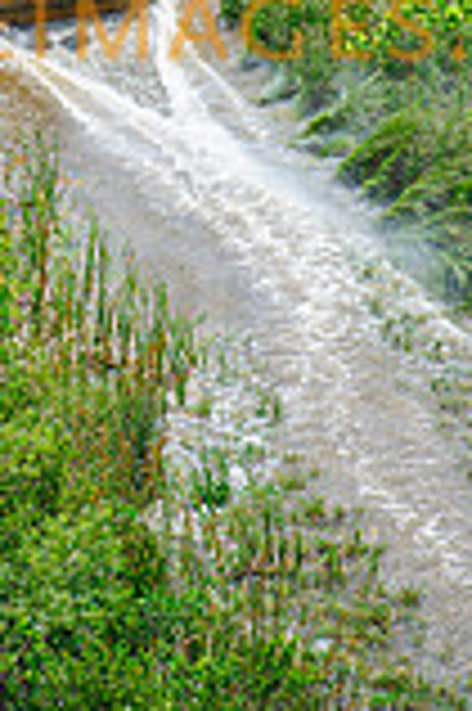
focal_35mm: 1140
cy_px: 9
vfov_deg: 1.8
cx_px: 47
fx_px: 22468
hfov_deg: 1.2
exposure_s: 1/1600
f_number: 4
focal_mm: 400
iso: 320
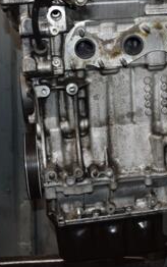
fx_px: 458
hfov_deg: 20.3
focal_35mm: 63
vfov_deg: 32.1
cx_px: 144
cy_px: 85
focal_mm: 18
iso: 800
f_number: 5
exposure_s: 1/60
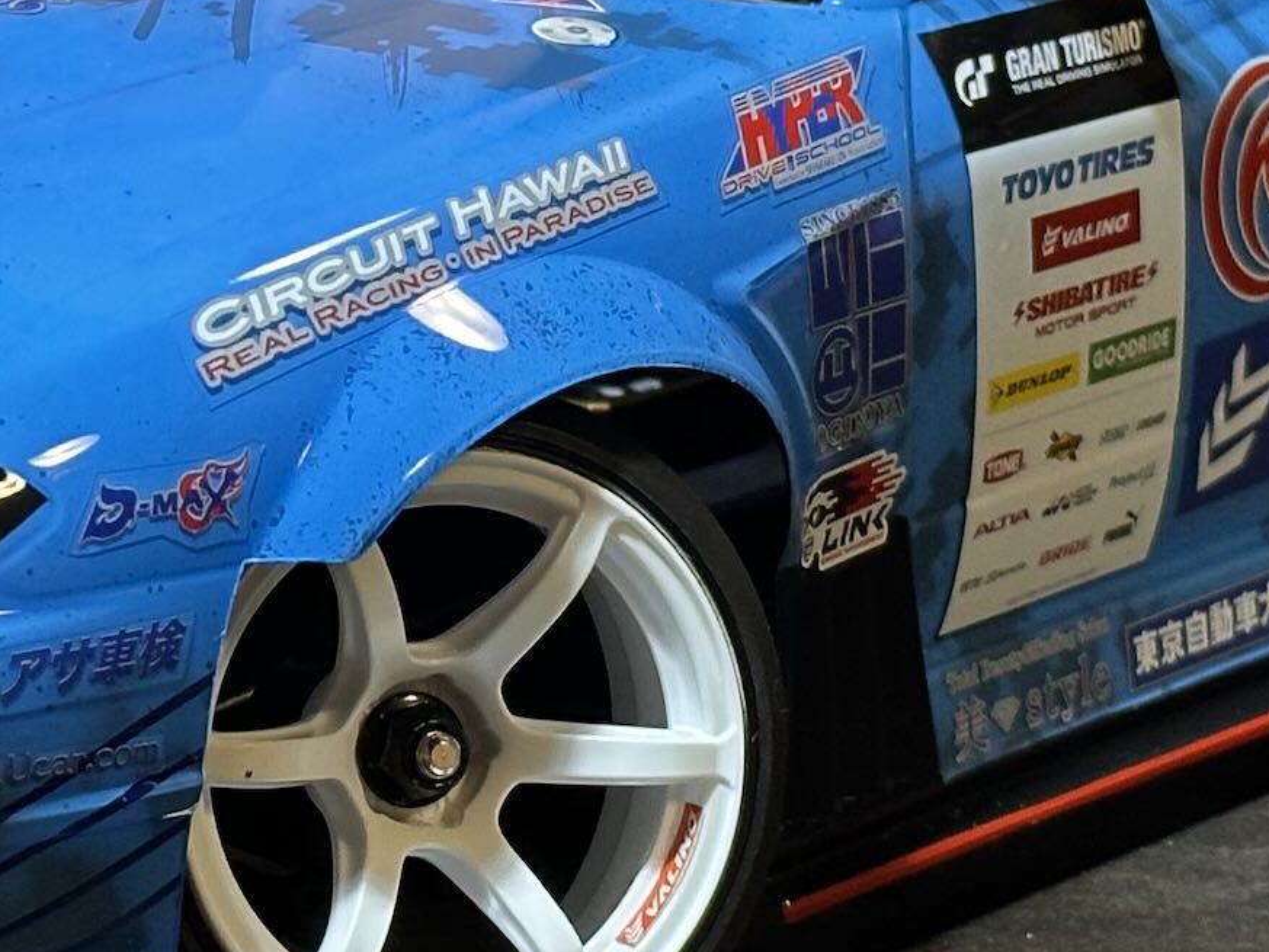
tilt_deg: -14.7
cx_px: 388
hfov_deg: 12.0
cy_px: 297
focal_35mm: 165
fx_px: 6050
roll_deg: -1.0
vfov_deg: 9.0
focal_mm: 6.86
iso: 160
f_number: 1.78
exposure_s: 1/50
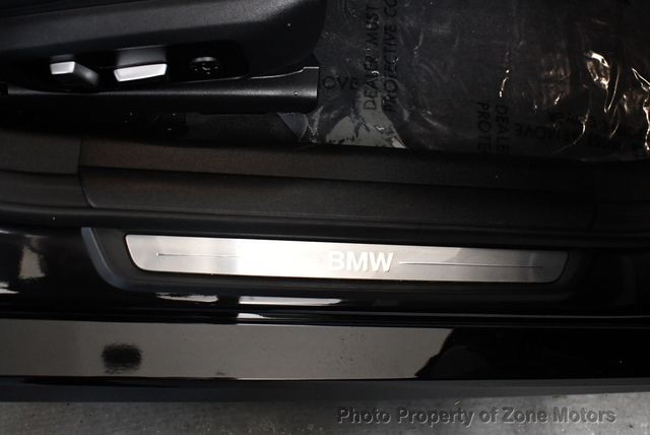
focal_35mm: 42
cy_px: 218
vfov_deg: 32.0
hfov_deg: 46.4
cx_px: 325
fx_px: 759
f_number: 3.8
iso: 2500
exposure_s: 1/125
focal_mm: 21
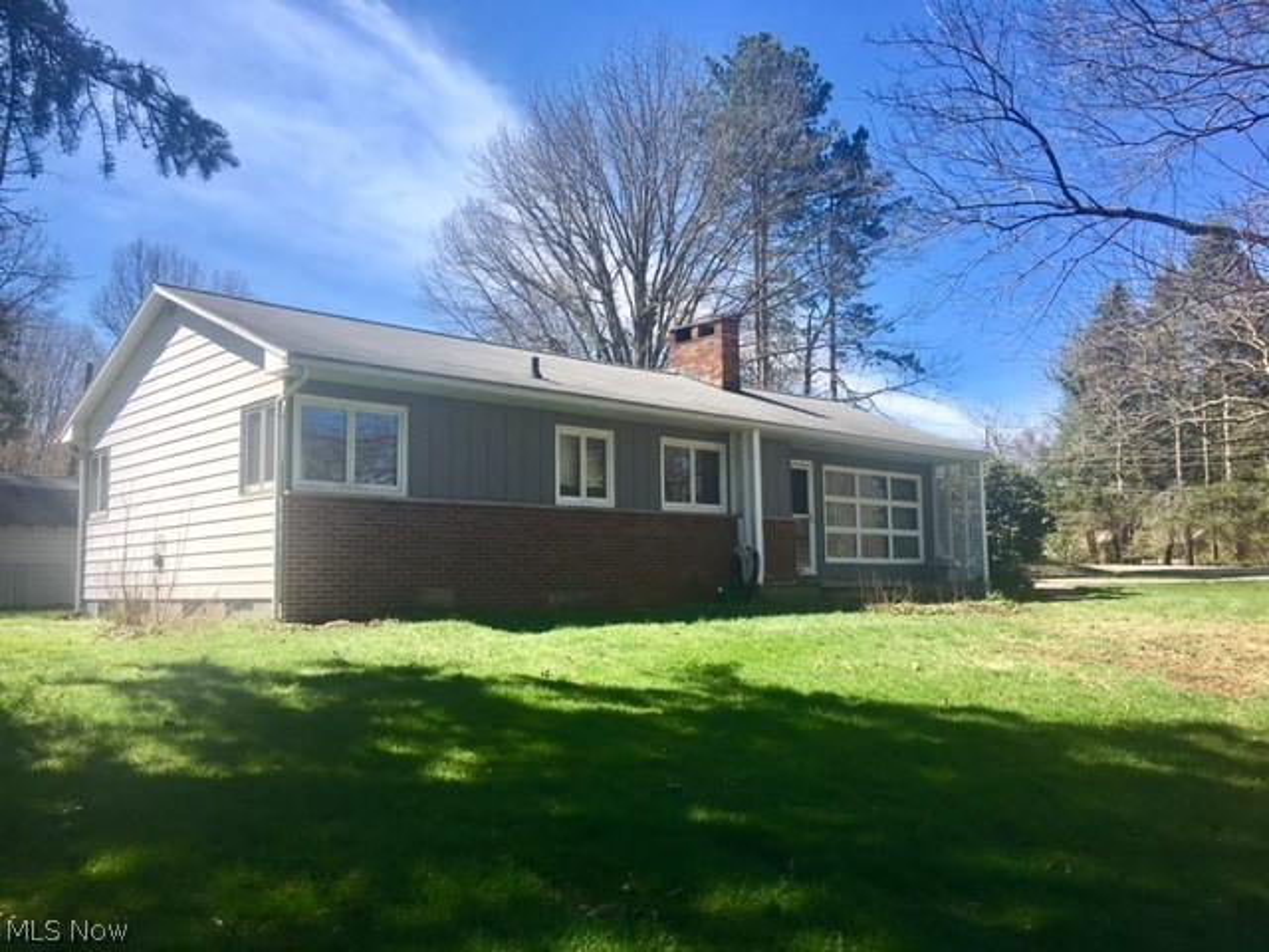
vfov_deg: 48.2
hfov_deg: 61.7
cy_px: 476
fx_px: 1063
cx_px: 634
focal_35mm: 29
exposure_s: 1/1183
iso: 25
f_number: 2.2
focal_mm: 4.15
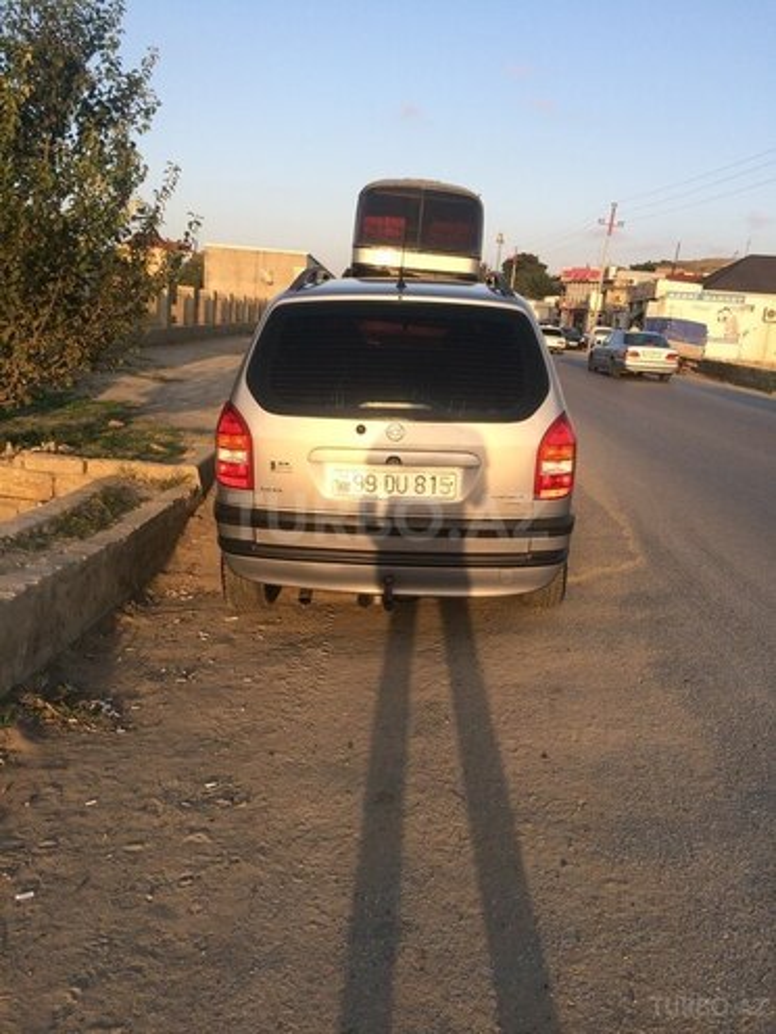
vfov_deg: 61.7
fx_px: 867
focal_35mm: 29
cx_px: 388
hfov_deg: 48.2
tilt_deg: -13.9
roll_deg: -4.5
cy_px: 517
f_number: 2.2
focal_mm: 4.15
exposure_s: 1/760
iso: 32
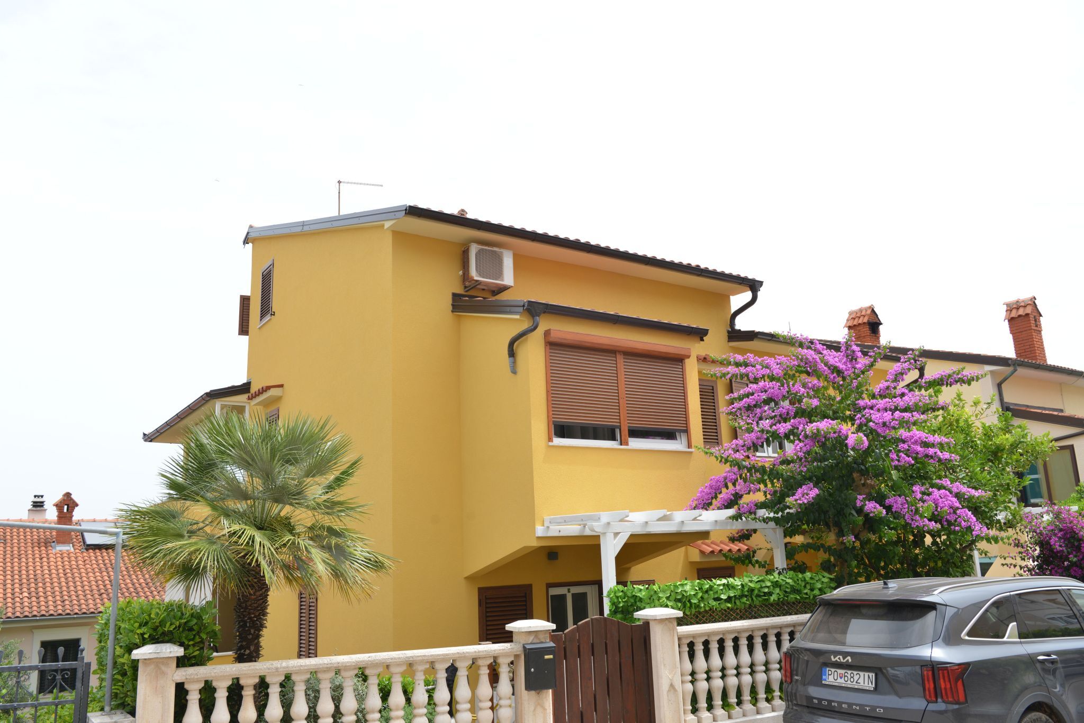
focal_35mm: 28
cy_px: 362
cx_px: 542
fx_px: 843
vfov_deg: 46.4
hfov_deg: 65.5
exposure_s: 1/250
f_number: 8
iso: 250
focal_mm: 28
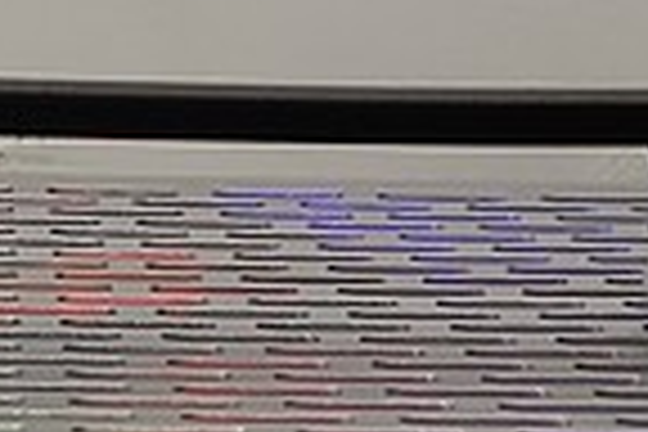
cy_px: 1143
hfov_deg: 14.6
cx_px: 148
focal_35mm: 140
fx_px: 2520
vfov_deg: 8.6
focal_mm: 4.75
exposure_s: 1/60
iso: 320
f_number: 1.8
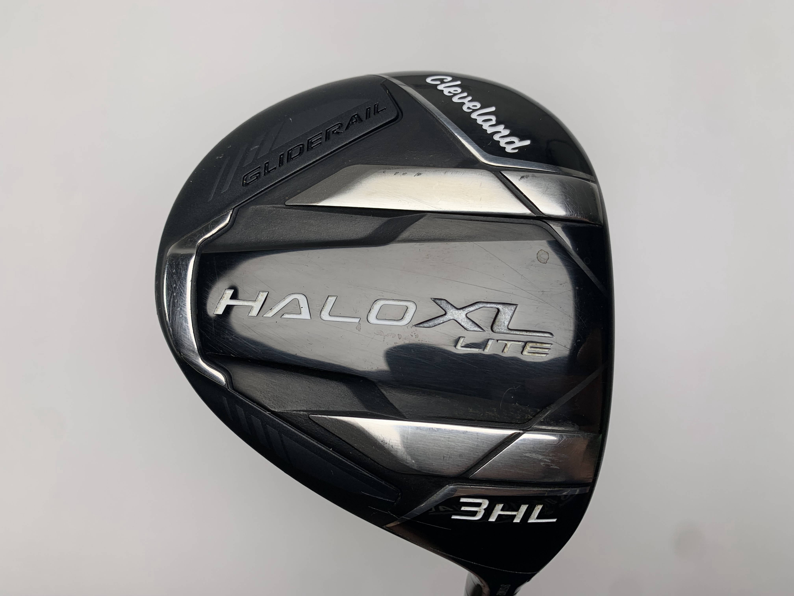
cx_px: 397
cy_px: 298
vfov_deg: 53.1
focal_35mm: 26
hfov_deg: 67.3
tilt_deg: -75.2
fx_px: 596
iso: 25
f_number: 1.8
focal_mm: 4.25
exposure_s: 1/255
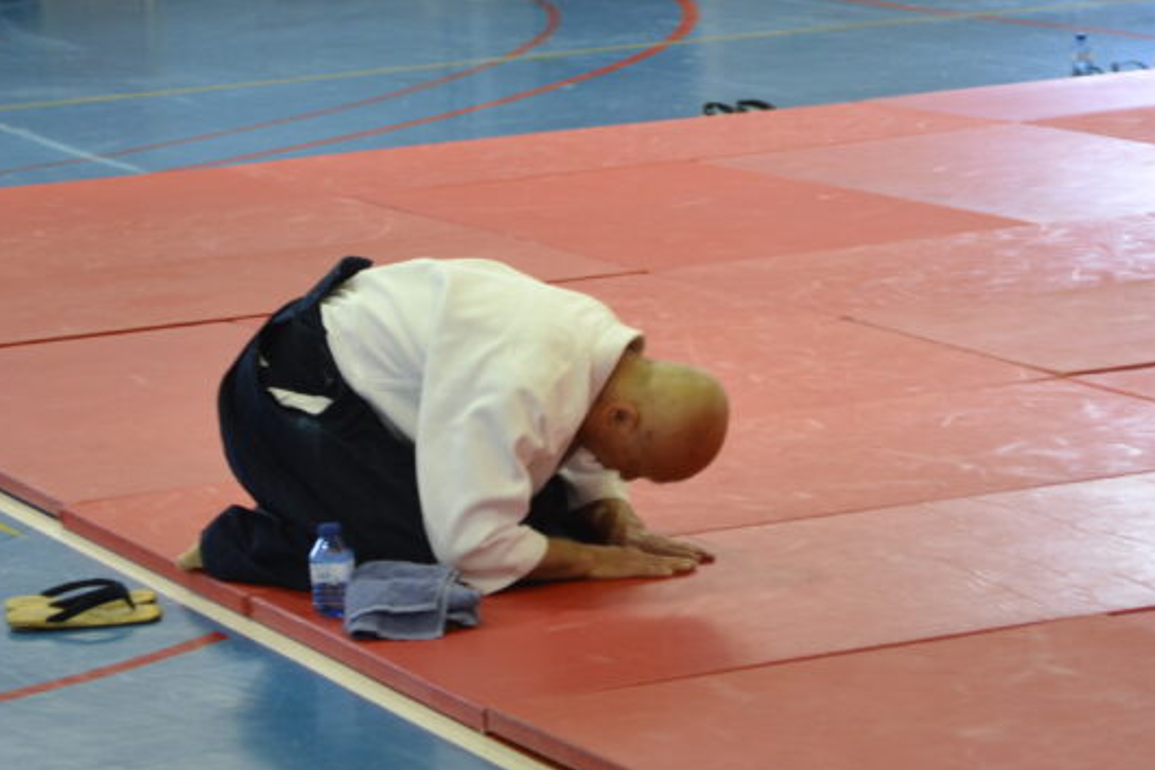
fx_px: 5100
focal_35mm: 159
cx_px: 637
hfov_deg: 12.9
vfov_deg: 8.6
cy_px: 199
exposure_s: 1/15
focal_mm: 55
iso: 450
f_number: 5.6
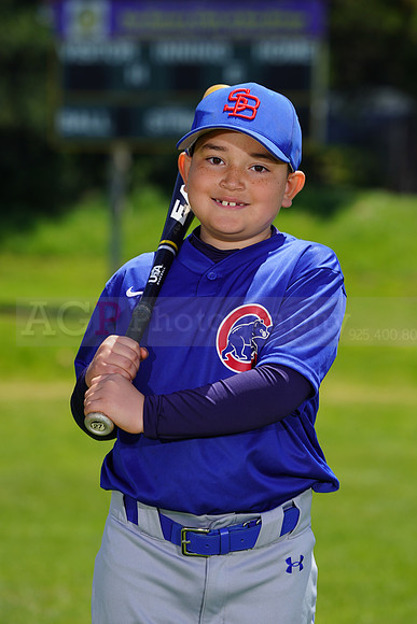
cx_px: 208
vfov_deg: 8.4
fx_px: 4237
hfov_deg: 5.6
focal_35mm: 244
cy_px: 312
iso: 100
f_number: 8
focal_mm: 244
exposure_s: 1/250
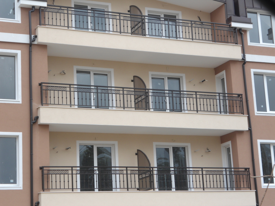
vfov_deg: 16.8
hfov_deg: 22.3
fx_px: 699
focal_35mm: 88
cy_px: 103
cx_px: 138
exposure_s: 1/100
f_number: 5.2
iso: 80
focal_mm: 15.7
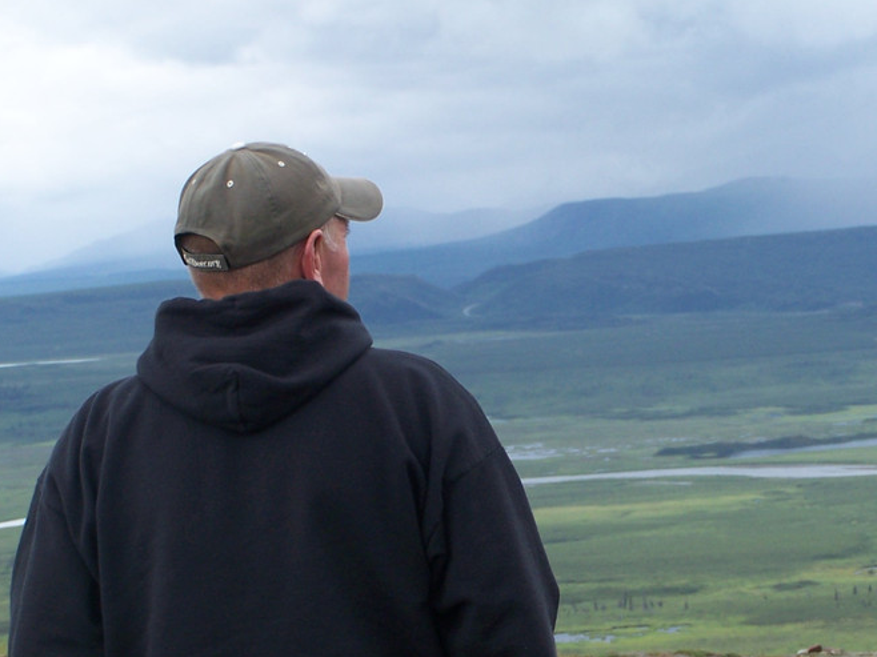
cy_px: 446
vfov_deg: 11.1
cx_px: 650
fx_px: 3368
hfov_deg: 14.8
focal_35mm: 133
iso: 80
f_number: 3.2
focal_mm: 13.7
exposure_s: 1/400
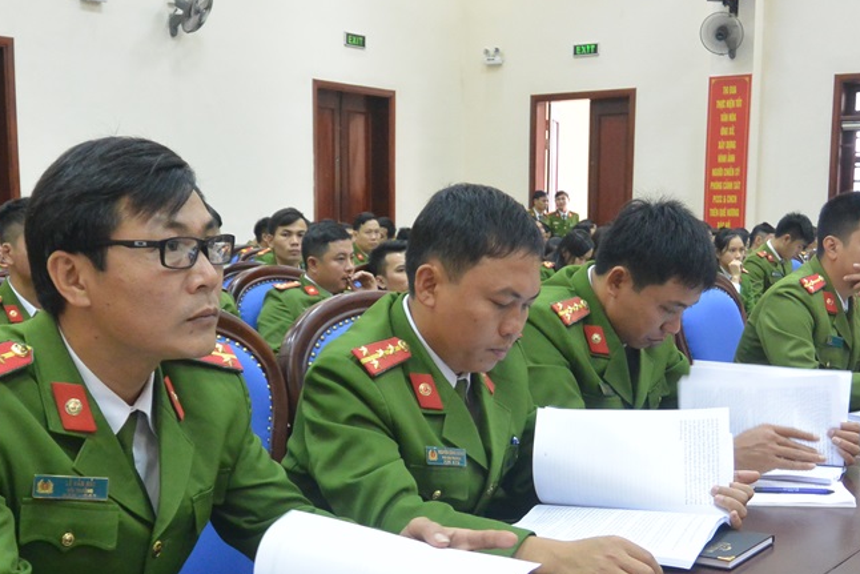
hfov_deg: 42.7
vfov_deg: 28.8
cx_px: 449
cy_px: 440
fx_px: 1099
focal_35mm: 46
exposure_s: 1/30
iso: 800
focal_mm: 11
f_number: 3.5
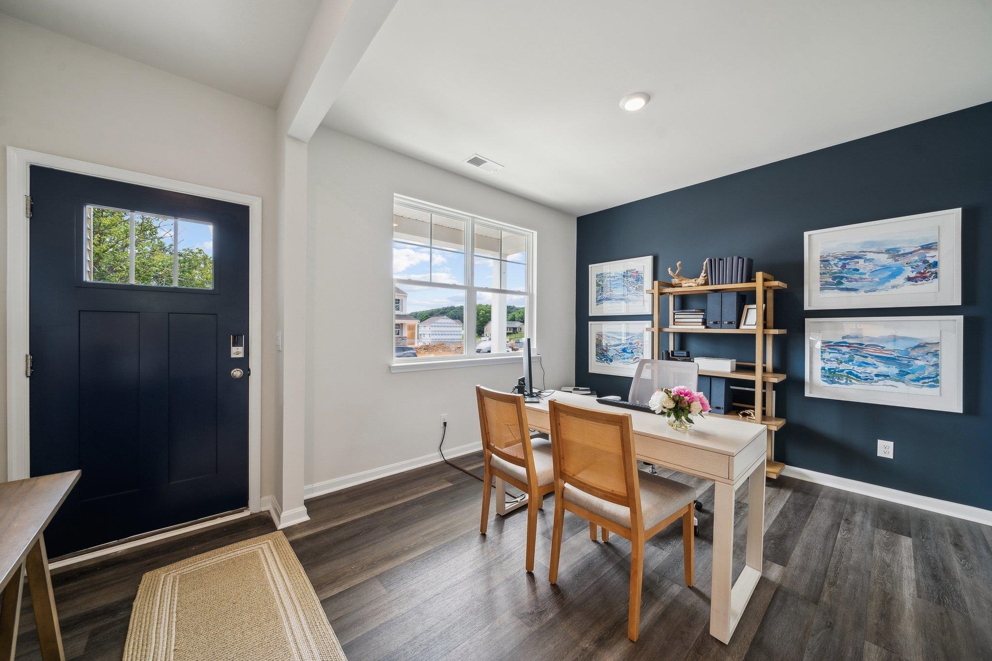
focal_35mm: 12
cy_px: 330
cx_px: 496
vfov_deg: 90.0
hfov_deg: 112.6
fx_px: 331
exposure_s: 1/20
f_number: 7.1
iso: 160
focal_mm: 12
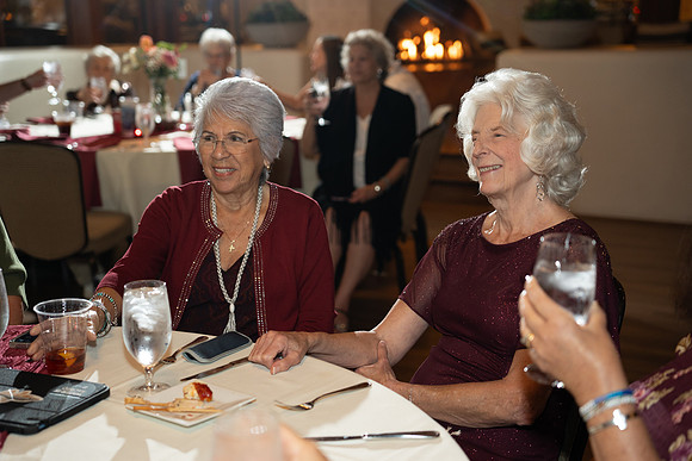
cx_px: 346
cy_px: 230
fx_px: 1082
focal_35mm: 56
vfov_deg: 24.1
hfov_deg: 35.5
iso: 1000
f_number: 2.8
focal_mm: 56.3
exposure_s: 1/125
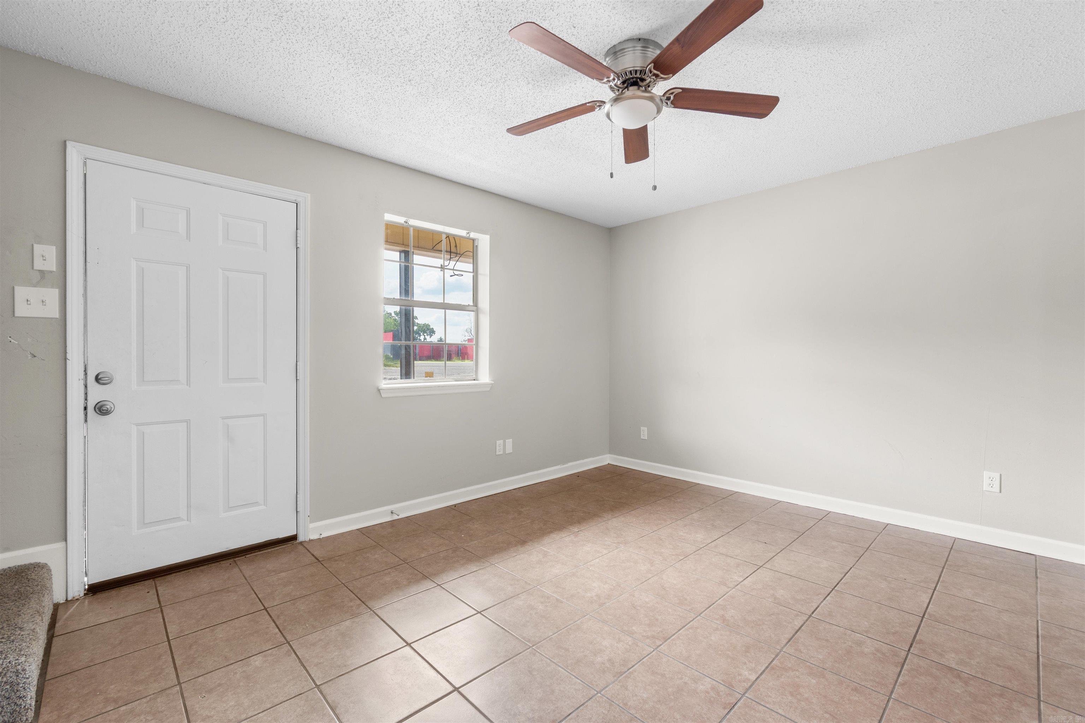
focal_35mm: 15
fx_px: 452
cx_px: 542
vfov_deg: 77.3
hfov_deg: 100.4
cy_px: 362
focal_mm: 10
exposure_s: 1/1.67
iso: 100
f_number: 8
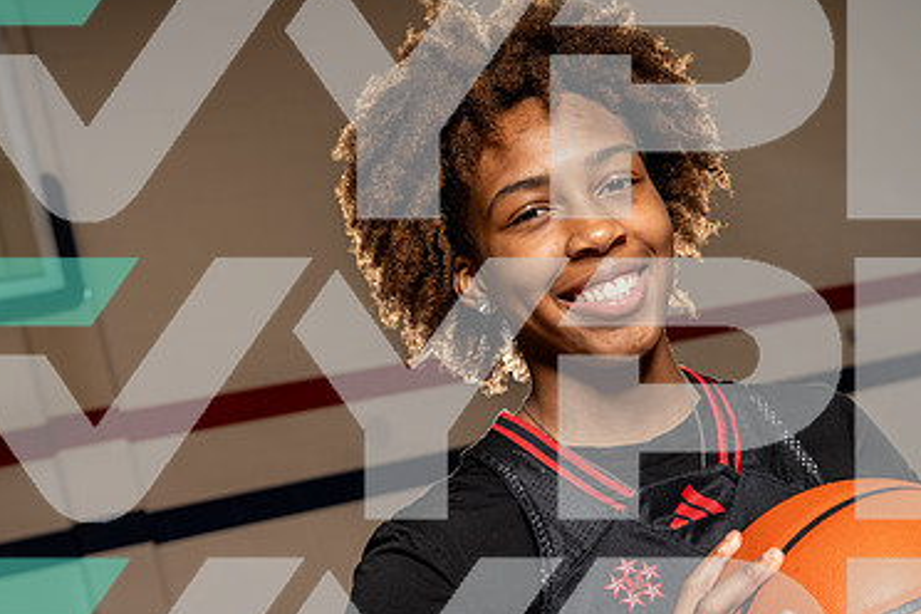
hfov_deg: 31.4
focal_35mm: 64
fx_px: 1637
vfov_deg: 21.2
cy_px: 390
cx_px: 510
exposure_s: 1/250
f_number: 5.6
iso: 125
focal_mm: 41
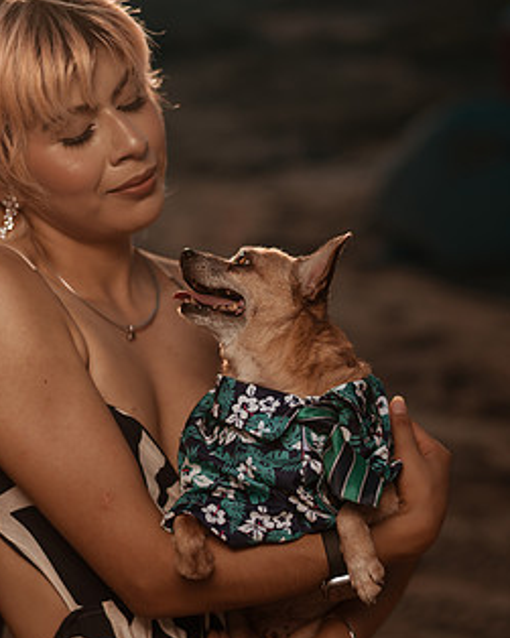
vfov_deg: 24.4
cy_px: 295
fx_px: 1472
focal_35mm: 78
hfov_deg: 19.6
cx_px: 226
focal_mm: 58
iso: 50
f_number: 2.2
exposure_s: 1/5000
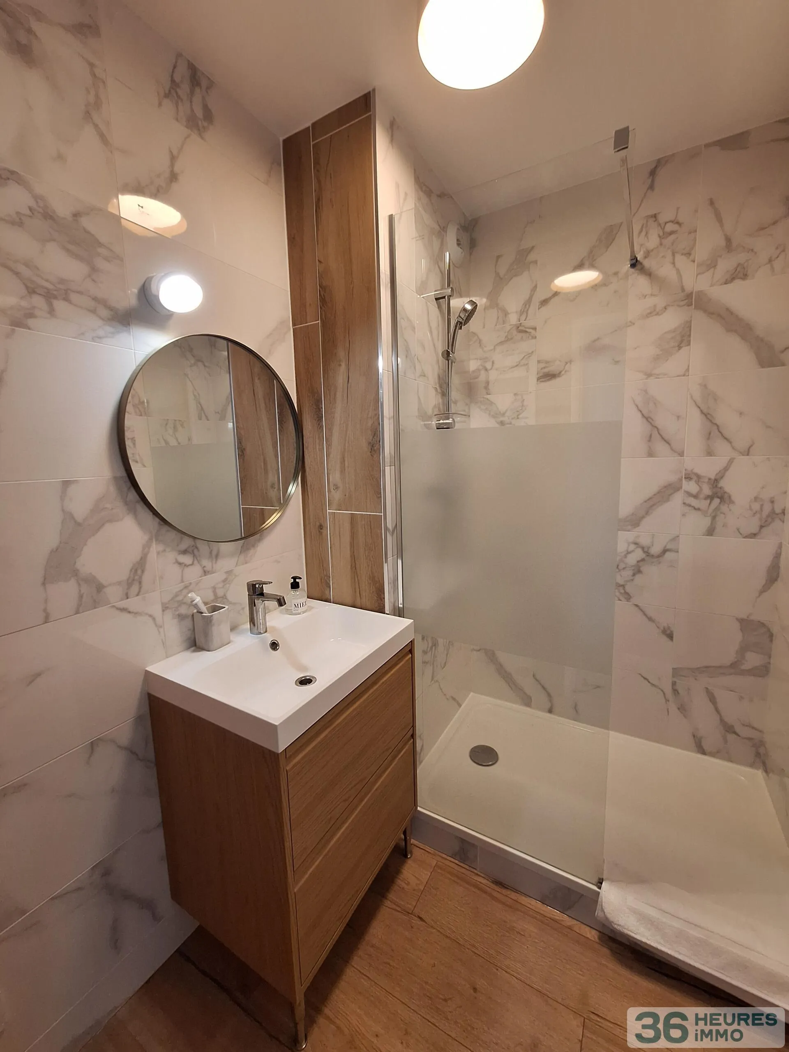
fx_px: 395
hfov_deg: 89.9
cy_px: 526
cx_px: 394
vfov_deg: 106.2
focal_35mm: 13
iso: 100
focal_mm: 1.74
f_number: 2.2
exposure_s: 1/50
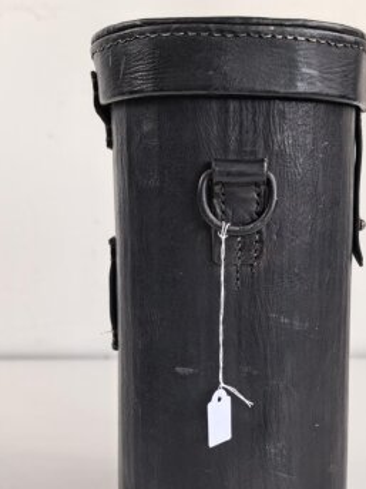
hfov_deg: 29.0
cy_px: 312
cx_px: 224
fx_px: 705
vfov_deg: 37.9
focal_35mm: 50
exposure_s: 1/157
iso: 50
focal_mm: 8.5
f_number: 2
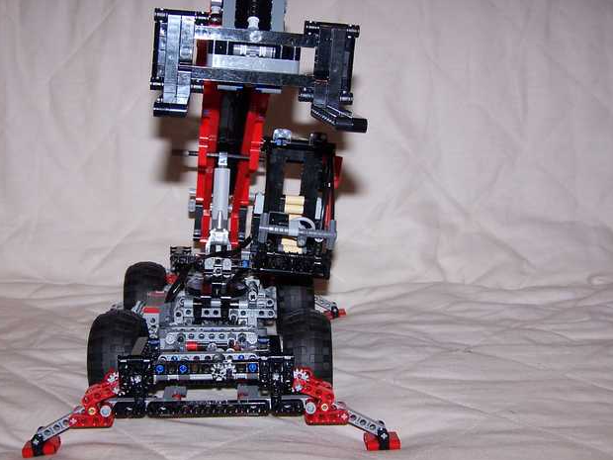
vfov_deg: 29.7
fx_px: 868
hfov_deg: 38.8
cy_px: 217
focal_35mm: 49
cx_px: 259
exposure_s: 1/60
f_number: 2.8
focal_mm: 6.3
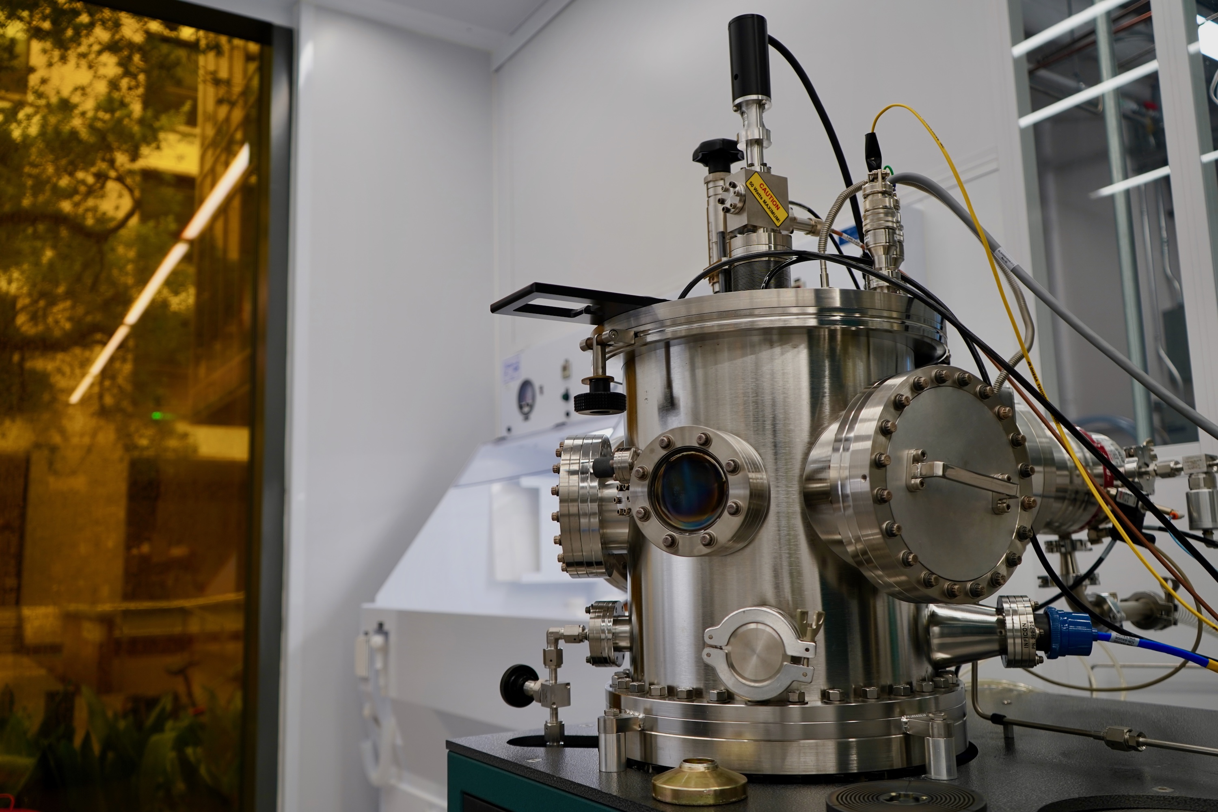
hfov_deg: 61.9
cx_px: 609
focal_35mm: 30
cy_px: 406
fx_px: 1015
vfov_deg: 43.6
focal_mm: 30
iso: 200
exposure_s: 1/160
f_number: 4
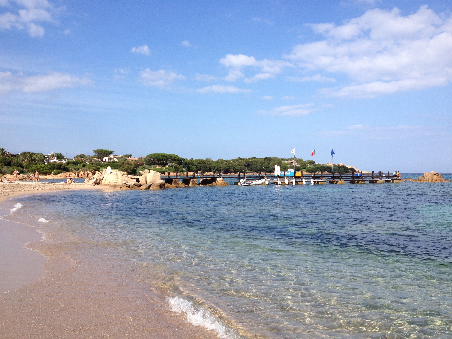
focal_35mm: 35
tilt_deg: -1.7
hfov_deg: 52.6
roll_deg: +0.7
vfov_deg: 40.7
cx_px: 226
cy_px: 170
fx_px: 457
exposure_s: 1/1623
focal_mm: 4.28
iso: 50
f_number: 2.4
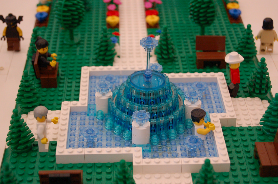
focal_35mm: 82
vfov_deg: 16.5
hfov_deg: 24.7
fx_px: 636
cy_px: 92
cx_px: 139
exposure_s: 1/30
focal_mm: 55
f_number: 5.6
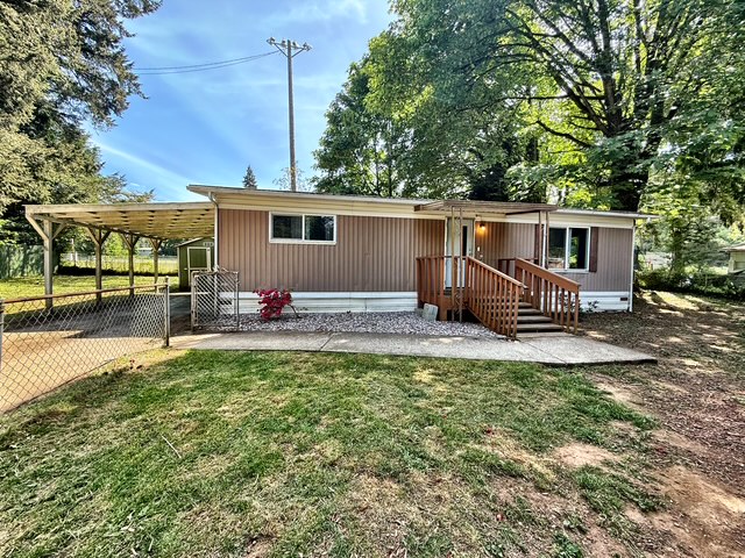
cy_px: 279
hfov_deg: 102.1
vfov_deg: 85.7
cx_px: 372
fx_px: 301
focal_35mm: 14
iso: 64
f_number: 2.2
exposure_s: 1/198
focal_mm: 2.22
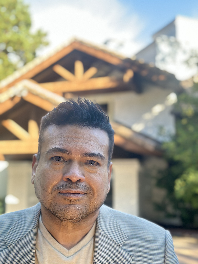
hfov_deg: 30.3
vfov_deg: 39.7
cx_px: 99
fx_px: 366
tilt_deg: +8.3
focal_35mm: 48
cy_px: 132
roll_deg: -1.3
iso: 80
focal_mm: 6.86
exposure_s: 1/247
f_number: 1.78
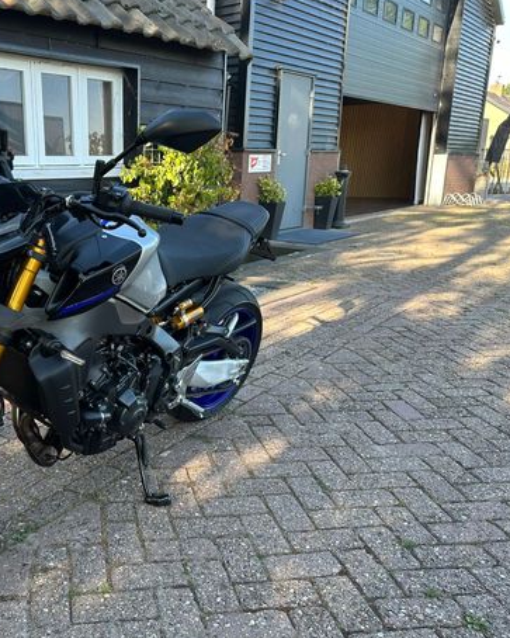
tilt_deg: -14.7
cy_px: 330
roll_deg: +0.3
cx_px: 90
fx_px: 623
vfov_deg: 54.2
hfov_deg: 42.2
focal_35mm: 33
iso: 80
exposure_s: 1/341
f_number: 1.78
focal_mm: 6.86
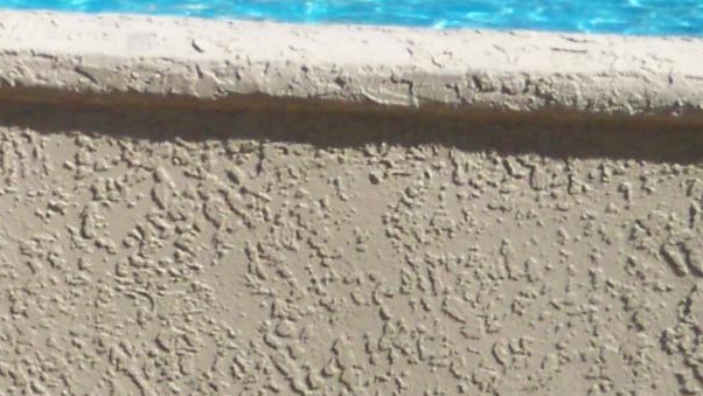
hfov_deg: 11.2
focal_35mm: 190
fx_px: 3543
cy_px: -199
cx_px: -90
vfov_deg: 6.3
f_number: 4.7
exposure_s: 1/1000
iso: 100
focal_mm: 6.3
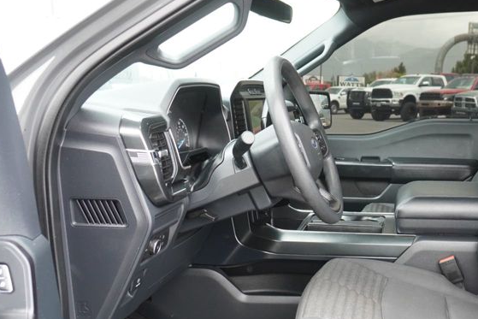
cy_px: 227
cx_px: 358
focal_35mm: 44
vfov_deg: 30.2
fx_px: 584
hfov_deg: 43.1
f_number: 4
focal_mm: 16
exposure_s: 1/160
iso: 640
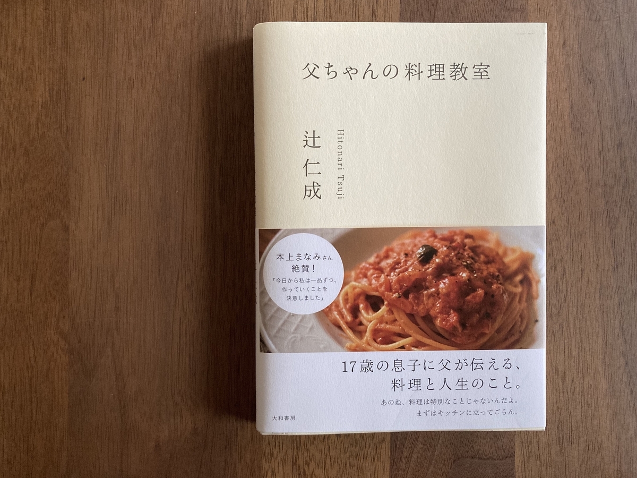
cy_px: 239
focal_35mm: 28
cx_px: 318
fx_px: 515
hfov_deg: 63.4
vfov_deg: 49.7
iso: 400
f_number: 1.8
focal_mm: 3.99
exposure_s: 1/40
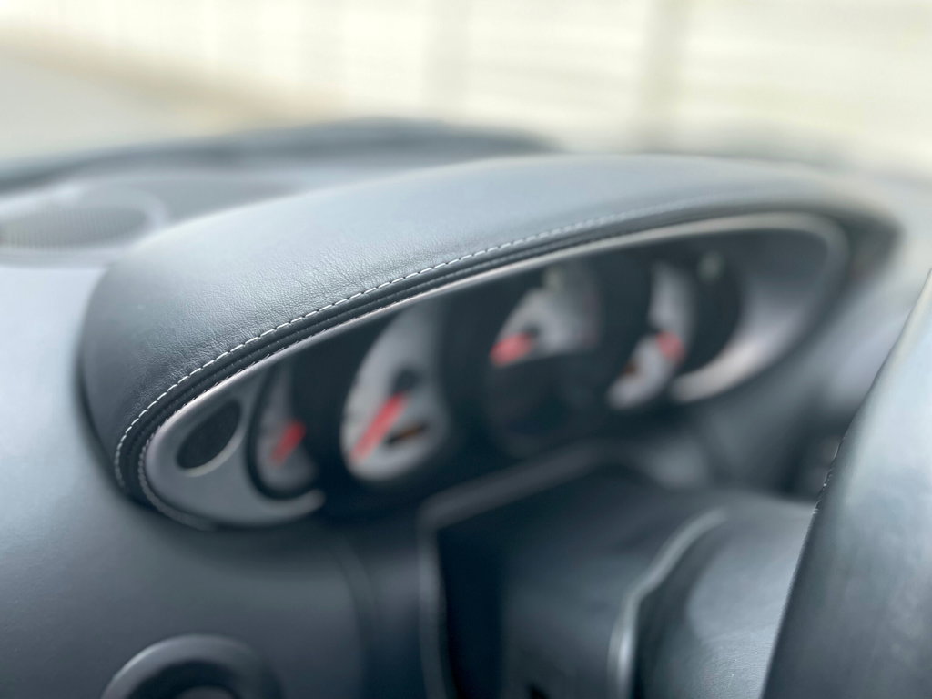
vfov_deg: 53.1
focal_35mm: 26
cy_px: 350
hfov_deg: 67.3
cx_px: 466
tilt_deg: -21.7
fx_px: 700
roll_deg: -5.8
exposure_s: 1/606
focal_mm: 4.2
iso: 50
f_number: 1.6
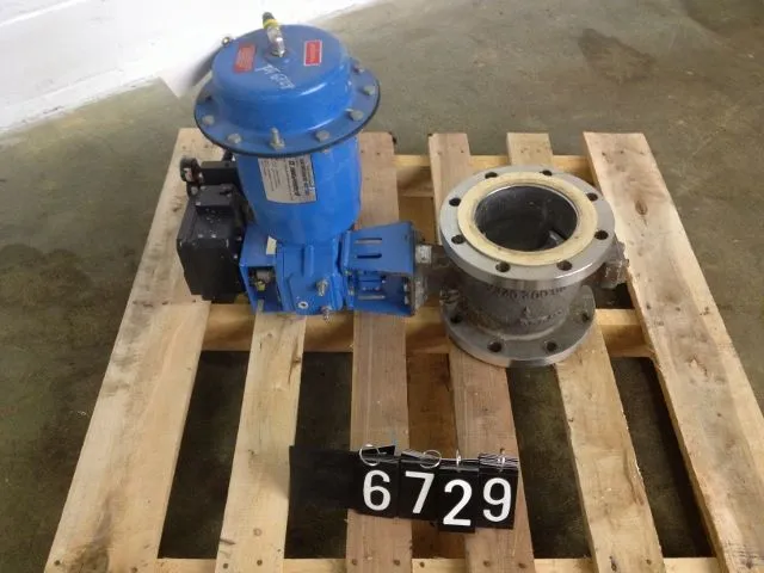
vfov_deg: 40.7
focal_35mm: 35
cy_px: 286
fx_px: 772
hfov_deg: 52.6
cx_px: 382
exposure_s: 1/20
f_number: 2.4
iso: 250
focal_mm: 4.28
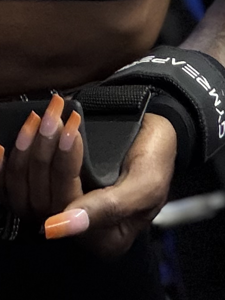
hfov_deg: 10.7
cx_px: -39
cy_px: -277
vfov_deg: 12.8
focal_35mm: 137
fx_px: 1187
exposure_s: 1/25
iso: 640
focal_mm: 2.71
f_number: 1.9
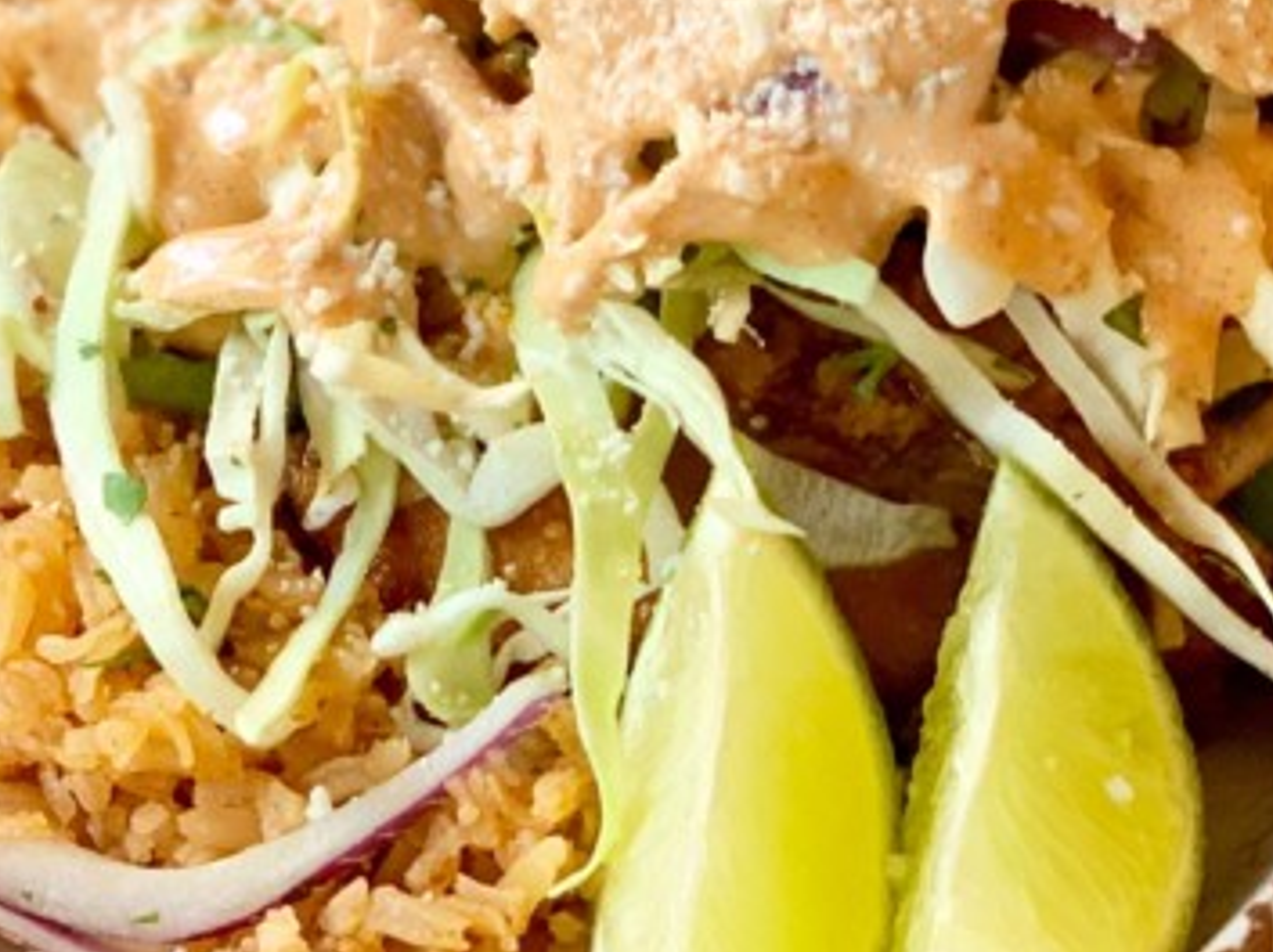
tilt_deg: -41.5
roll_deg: +0.6
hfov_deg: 11.1
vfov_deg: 8.3
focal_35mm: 177
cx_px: 188
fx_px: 6503
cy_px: -130
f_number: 2.4
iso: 80
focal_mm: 6
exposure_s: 1/122
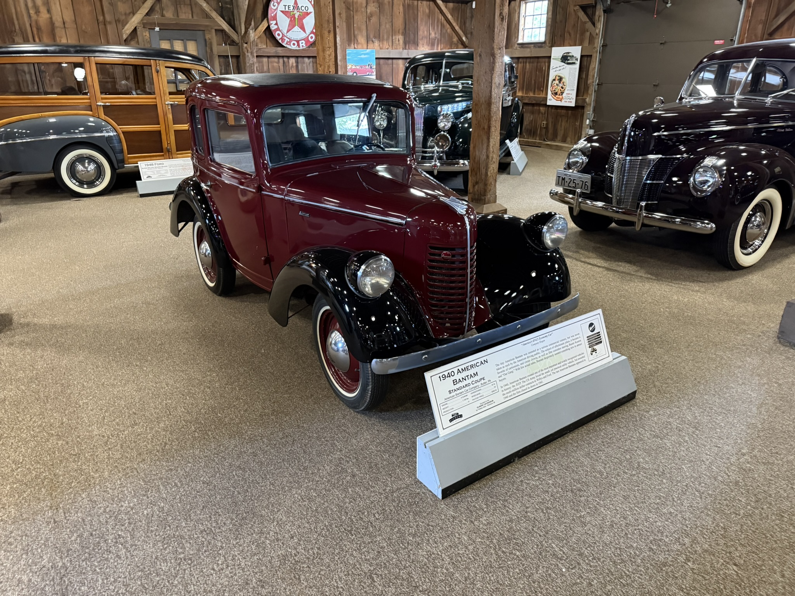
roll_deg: -0.7
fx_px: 551
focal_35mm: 24
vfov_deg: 56.8
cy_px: 298
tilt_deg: -20.0
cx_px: 398
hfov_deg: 71.6
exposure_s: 1/40
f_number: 1.78
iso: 800
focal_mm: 6.76
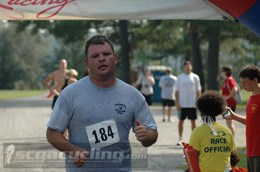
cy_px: 86
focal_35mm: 183
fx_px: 1320
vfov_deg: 7.5
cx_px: 130
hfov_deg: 11.3
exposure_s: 1/2000
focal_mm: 122
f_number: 4.5
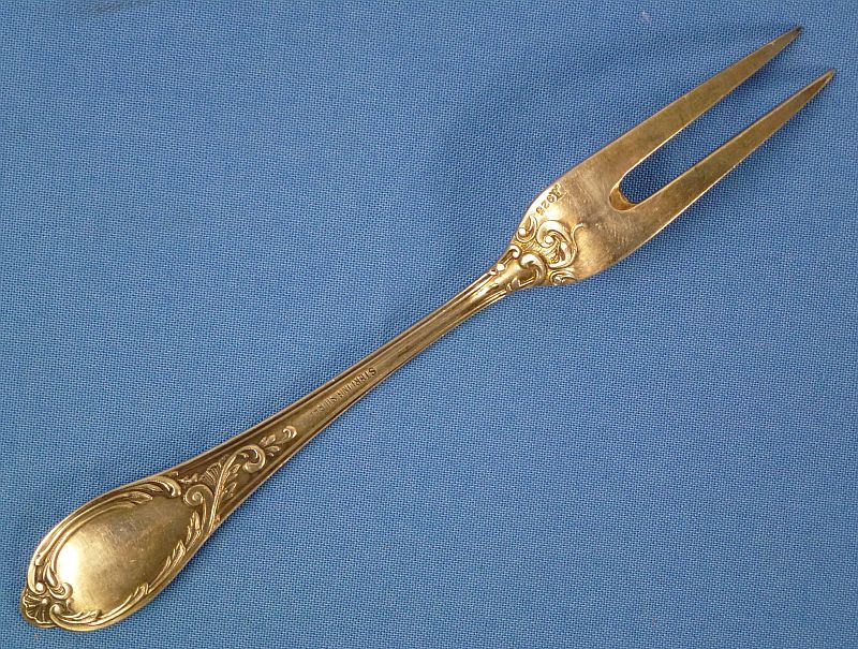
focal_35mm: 89
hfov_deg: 21.9
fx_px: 2213
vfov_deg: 16.7
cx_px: 429
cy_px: 324
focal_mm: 16
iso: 320
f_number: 4.9
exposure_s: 1/80
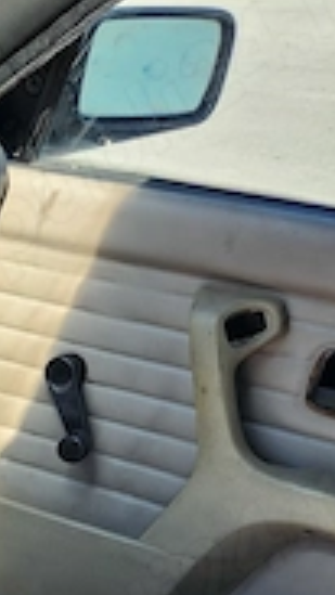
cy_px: 634
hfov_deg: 11.7
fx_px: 1294
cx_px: -501
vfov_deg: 24.4
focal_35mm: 82
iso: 20
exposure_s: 1/406
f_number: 1.8
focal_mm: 5.4
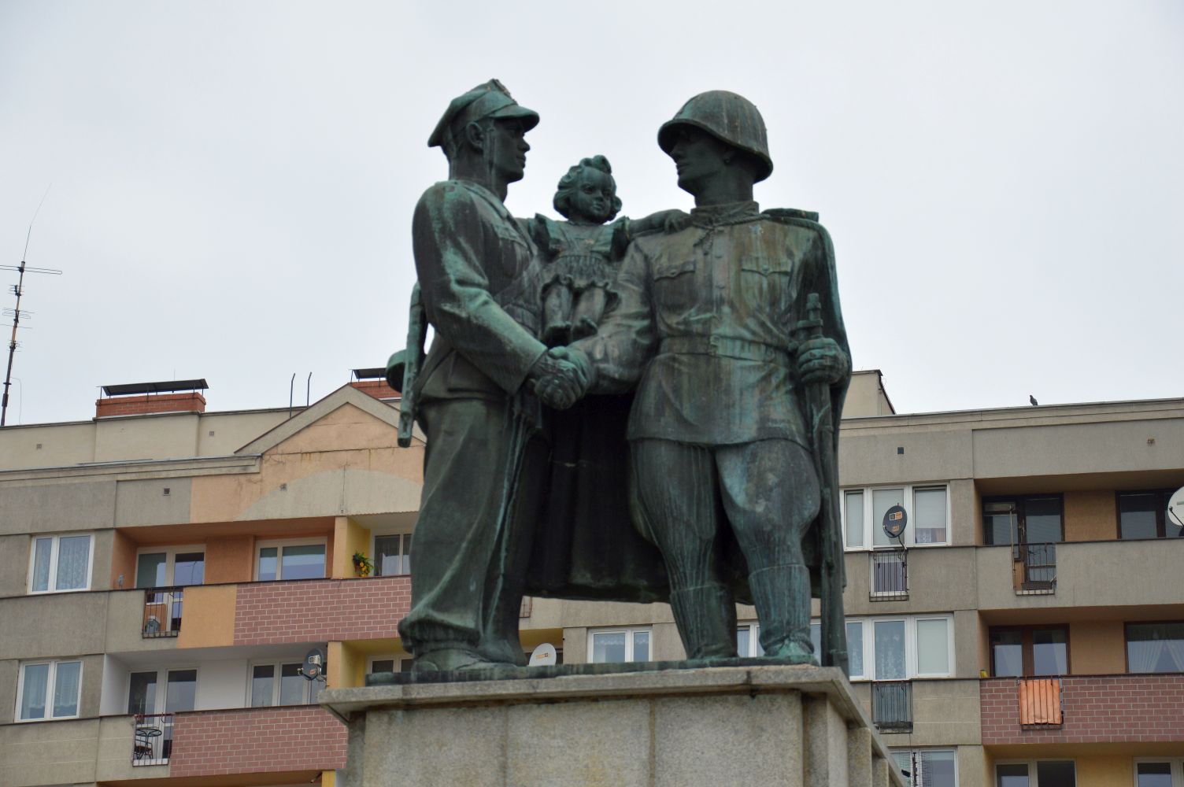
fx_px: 3450
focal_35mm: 105
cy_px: 394
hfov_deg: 19.5
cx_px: 592
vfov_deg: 13.0
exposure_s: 1/1000
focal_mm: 70
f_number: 5.3
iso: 400
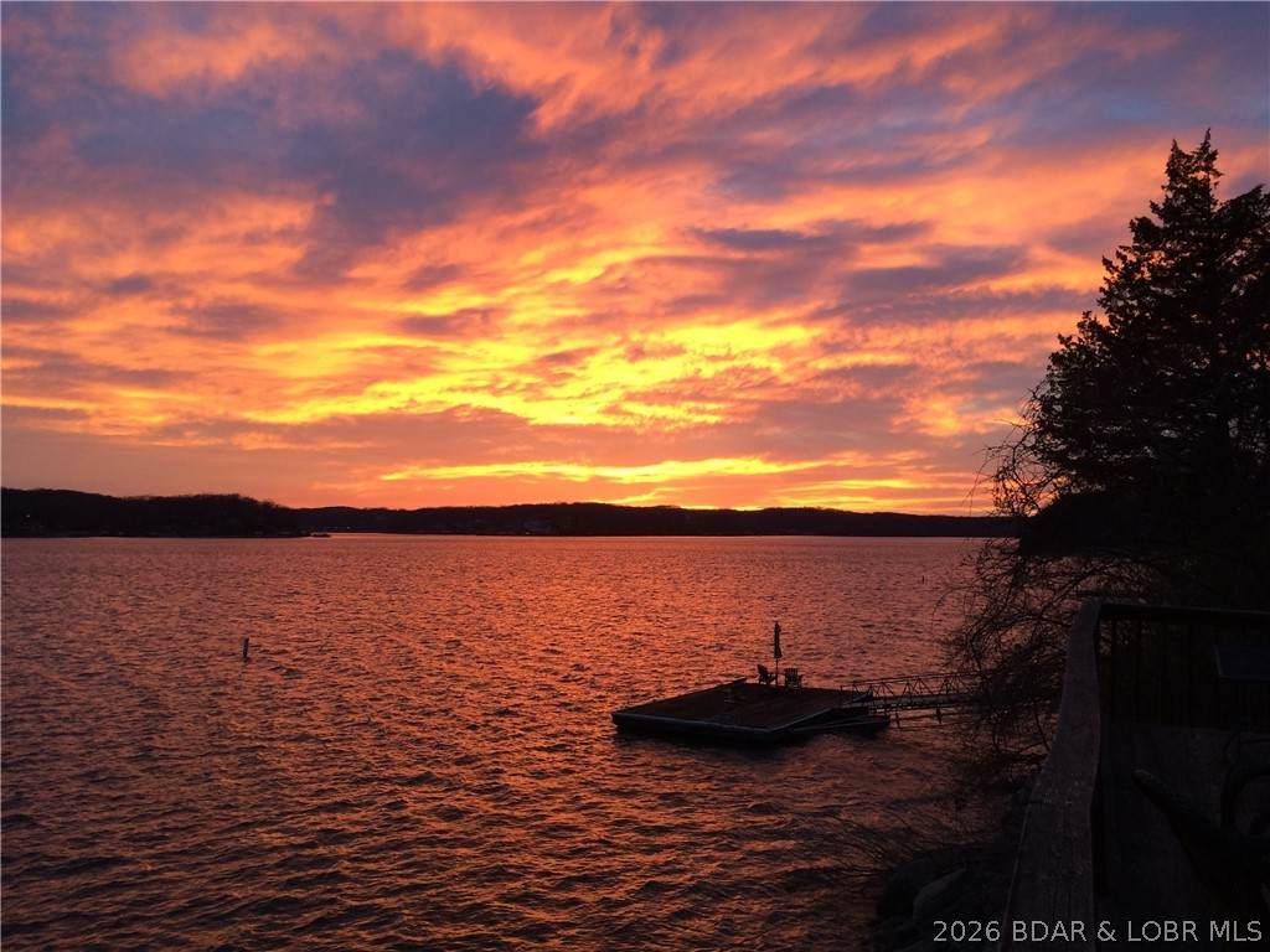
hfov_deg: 61.7
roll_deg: -0.2
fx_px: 1064
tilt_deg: +3.3
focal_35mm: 29
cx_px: 635
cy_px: 476
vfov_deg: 48.2
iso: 50
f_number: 2.2
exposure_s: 1/30
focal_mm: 4.15
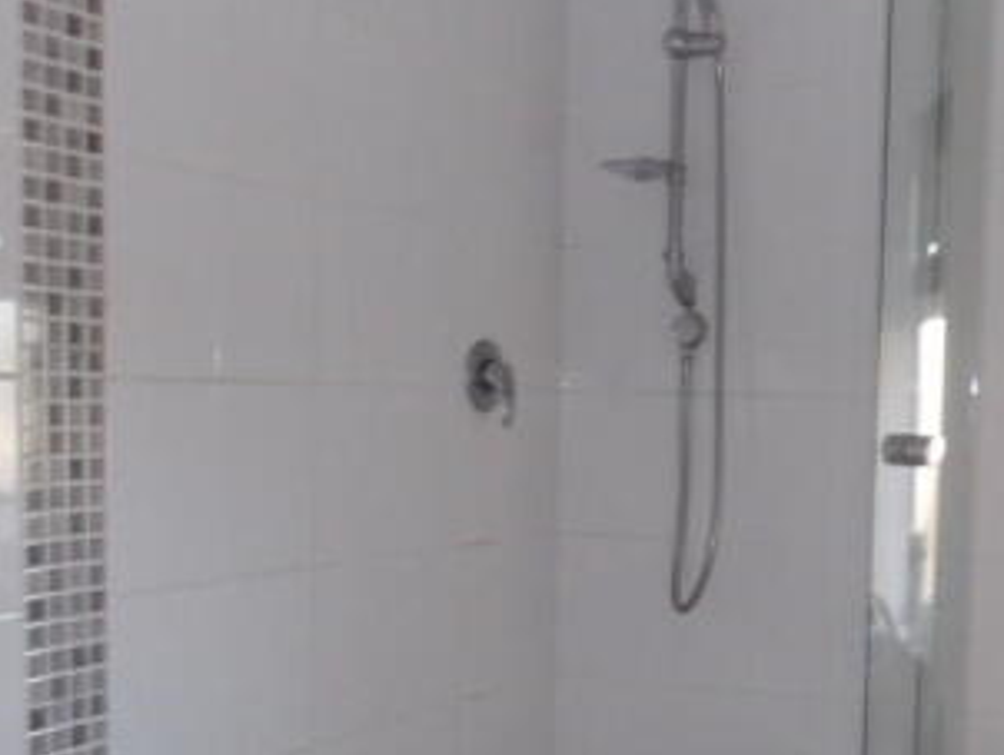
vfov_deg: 26.8
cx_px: 673
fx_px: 1567
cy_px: 554
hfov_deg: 35.2
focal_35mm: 54
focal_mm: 4
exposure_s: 1/25
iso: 200
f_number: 2.7
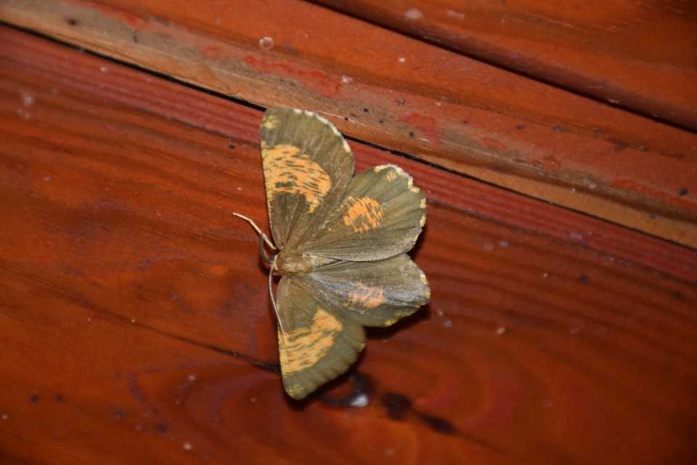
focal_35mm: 210
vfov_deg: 6.5
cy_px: 232
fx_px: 4066
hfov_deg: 9.8
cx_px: 348
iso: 500
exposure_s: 1/60
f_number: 5.6
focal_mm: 140
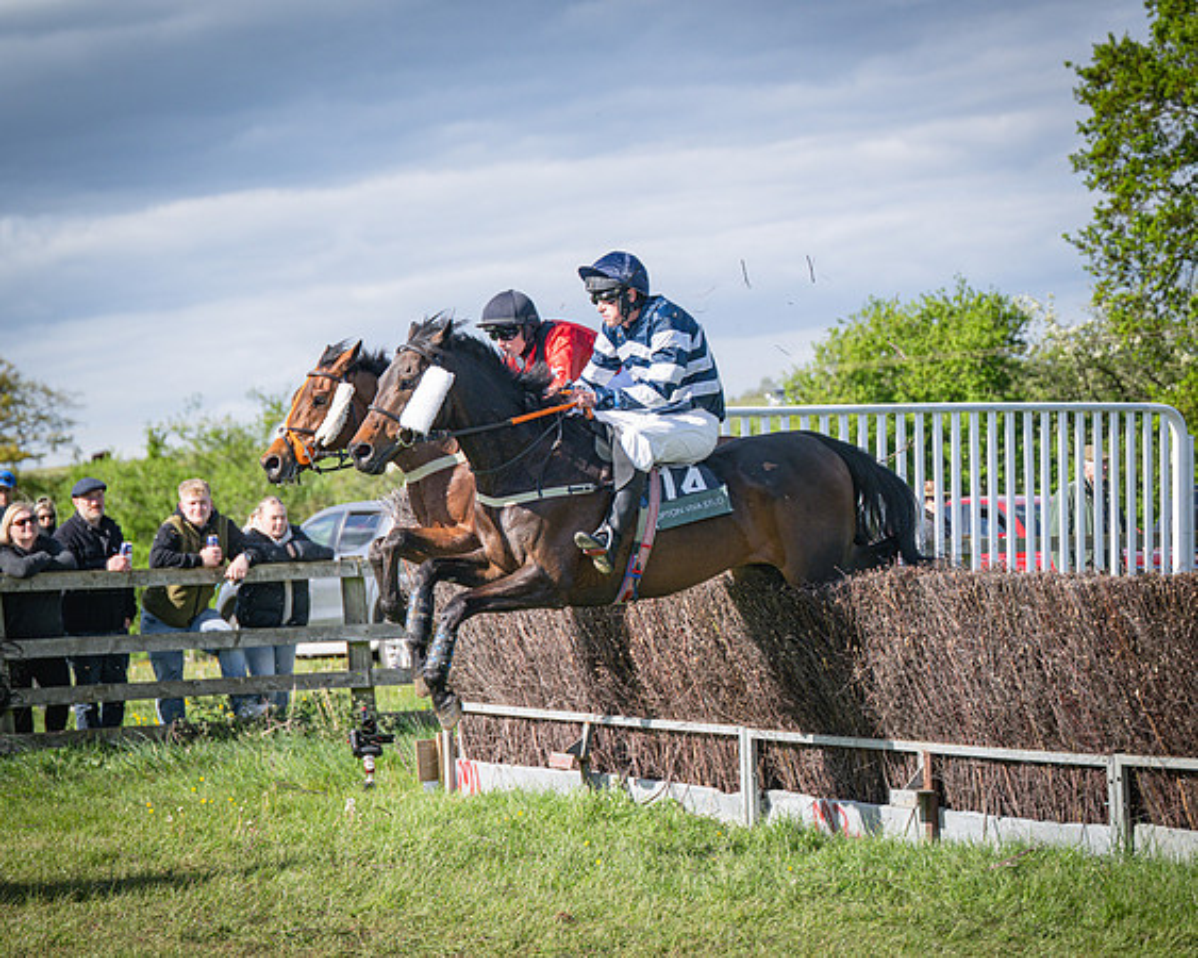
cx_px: 599
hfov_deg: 17.4
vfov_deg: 14.0
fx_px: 3912
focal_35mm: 110
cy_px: 479
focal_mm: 98
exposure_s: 1/2500
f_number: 4
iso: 400
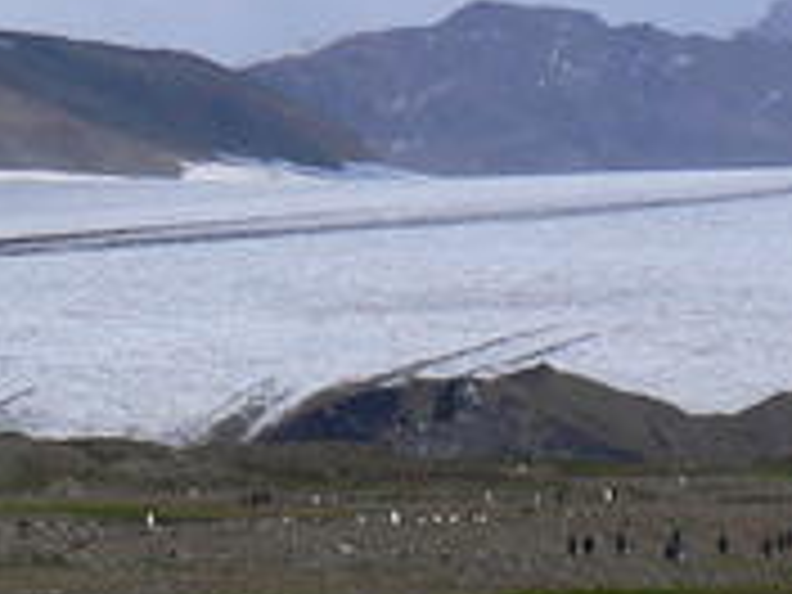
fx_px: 9655
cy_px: 176
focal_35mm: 422
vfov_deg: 3.5
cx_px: 716
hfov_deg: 4.7
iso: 80
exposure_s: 1/500
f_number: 6.3
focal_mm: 15.5
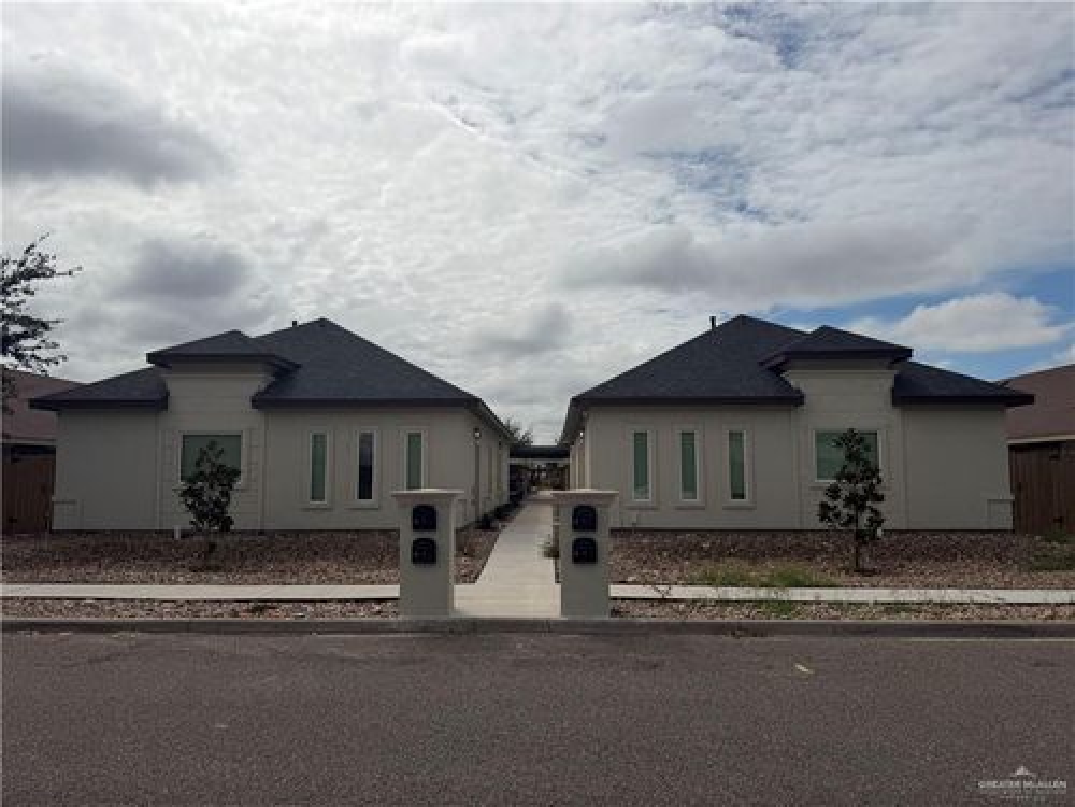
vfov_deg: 56.8
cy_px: 404
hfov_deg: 71.6
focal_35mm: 24
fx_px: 745
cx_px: 538
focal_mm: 6.76
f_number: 1.78
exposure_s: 1/32258
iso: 100
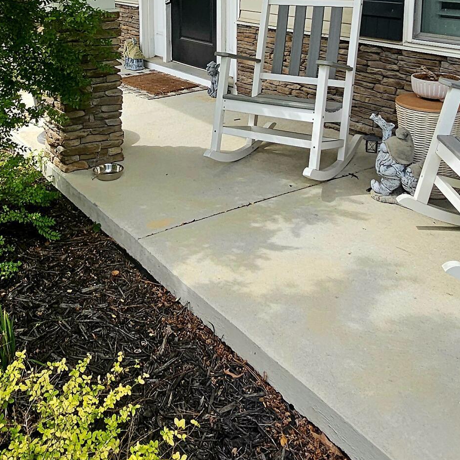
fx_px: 556
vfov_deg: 41.4
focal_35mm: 37
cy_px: 47
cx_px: 168
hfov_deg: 44.5
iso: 50
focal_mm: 2.2
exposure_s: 1/714
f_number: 2.2
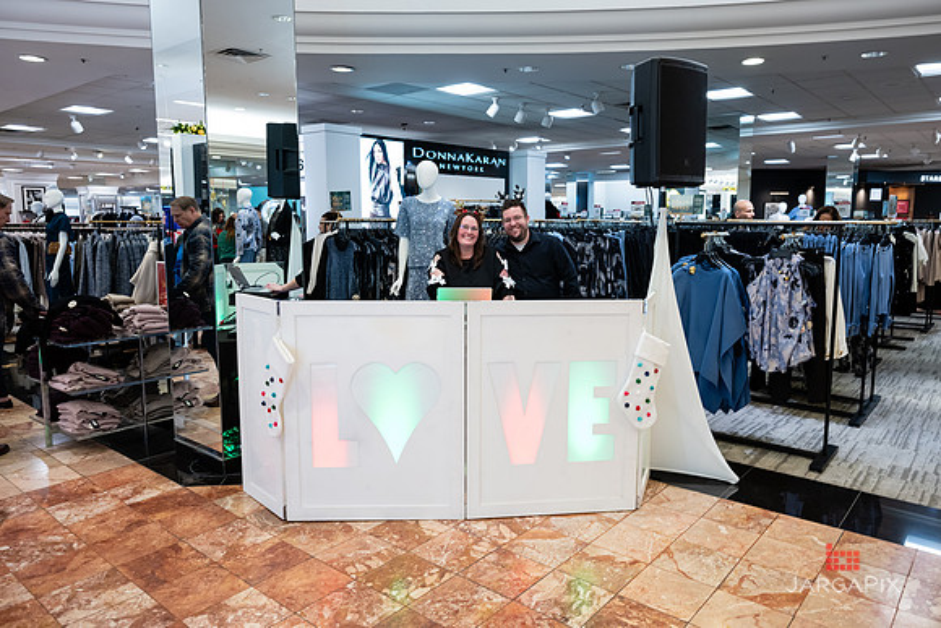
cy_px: 304
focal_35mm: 25
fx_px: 649
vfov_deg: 51.6
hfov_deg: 71.8
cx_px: 486
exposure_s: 1/160
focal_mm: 24
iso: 1000
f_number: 3.2
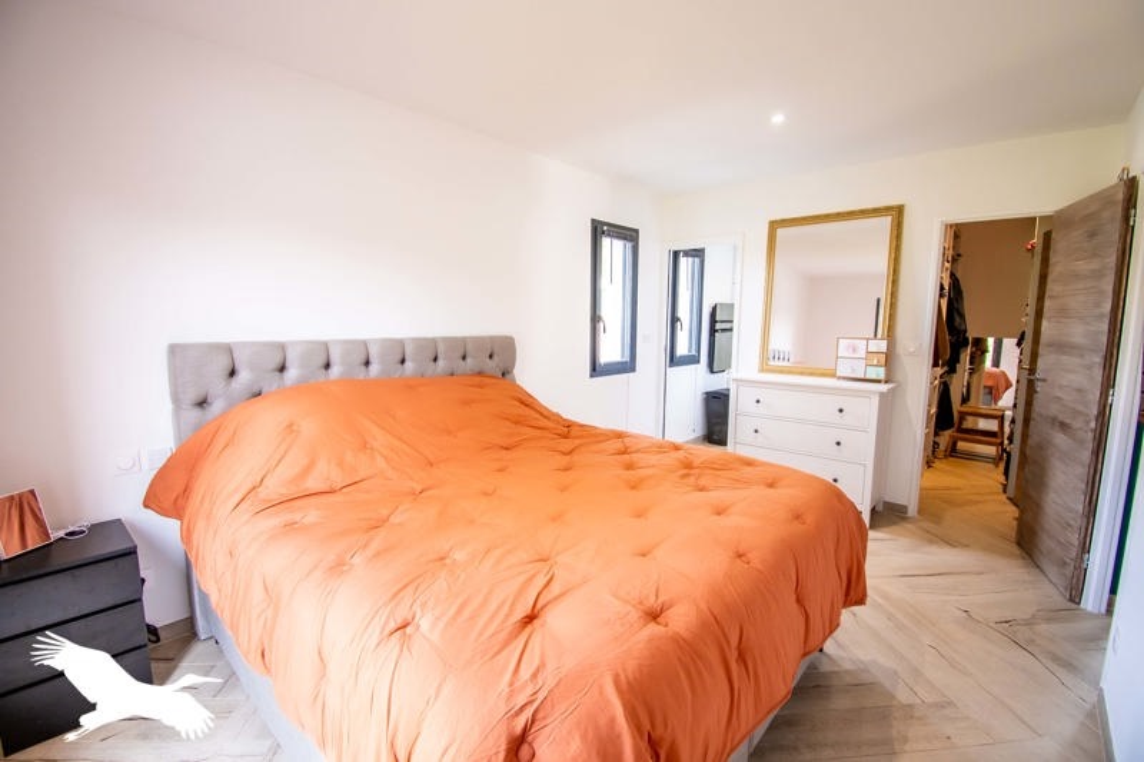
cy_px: 381
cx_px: 572
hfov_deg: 100.4
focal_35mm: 15
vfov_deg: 77.3
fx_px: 477
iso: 800
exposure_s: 1/100
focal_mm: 10
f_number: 5
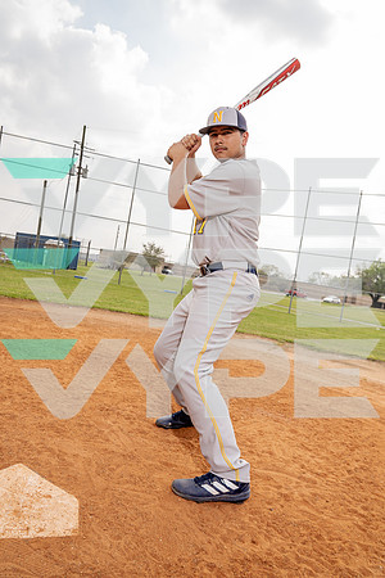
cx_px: 192
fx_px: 401
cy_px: 289
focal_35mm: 25
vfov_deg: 71.5
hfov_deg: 51.3
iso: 100
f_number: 5.6
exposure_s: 1/250
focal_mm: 25
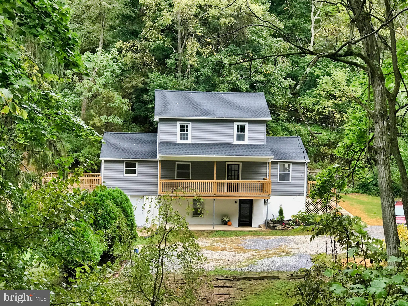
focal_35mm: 57
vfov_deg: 25.7
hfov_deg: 33.8
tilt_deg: -3.5
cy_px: 153
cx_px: 204
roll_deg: -0.7
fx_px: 672
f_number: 2.8
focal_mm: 6.6
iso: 250
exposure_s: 1/90
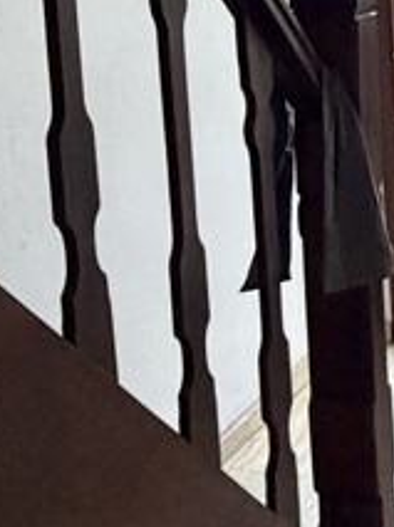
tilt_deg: -6.2
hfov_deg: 16.9
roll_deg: +3.1
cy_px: -7
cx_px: 582
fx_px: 1203
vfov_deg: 23.6
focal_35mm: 79
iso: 400
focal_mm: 2.22
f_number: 2.2
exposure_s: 1/60
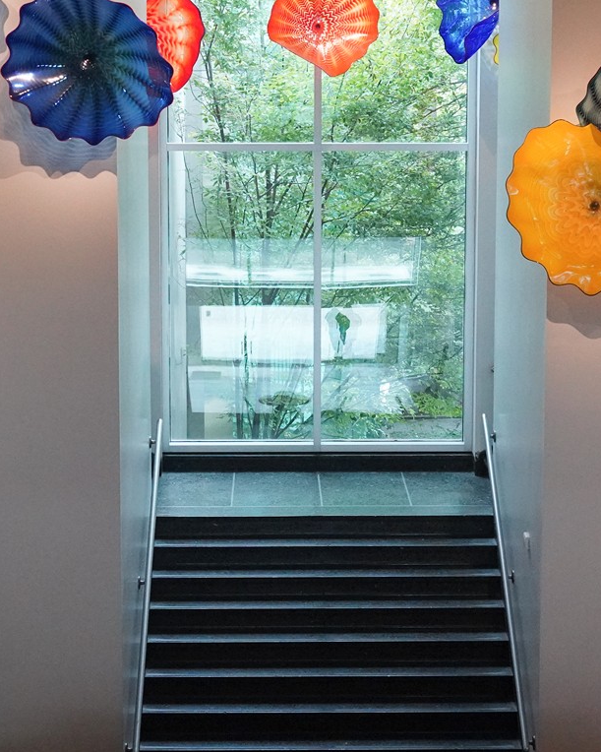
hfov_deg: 17.9
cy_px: 294
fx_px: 1913
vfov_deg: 22.2
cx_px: 320
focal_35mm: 86
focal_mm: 35
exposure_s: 1/100
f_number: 8
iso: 8000
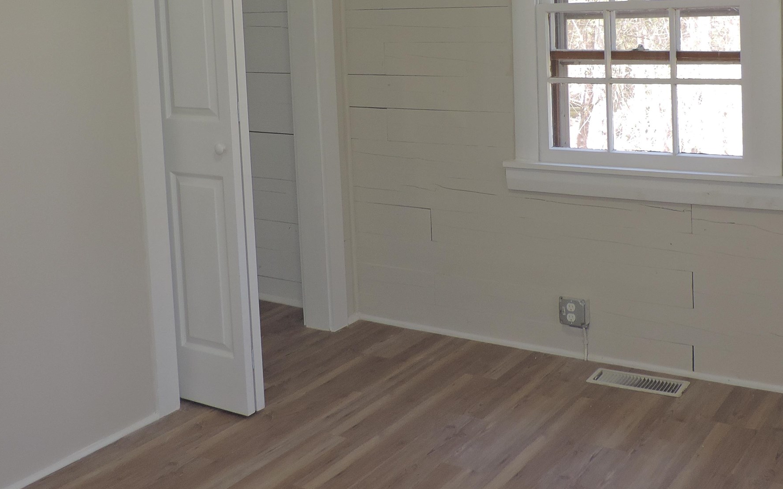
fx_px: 939
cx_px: 441
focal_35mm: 44
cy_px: 77
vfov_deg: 28.4
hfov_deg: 45.2
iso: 100
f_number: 3
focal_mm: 4.3
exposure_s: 1/40
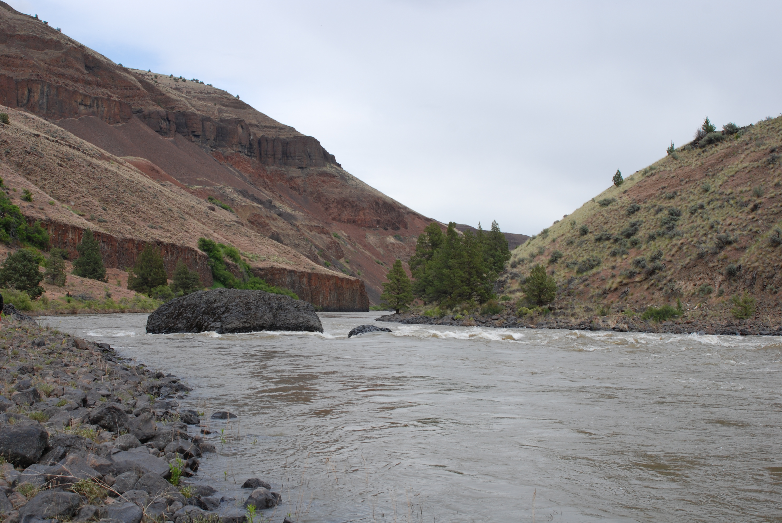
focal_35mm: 42
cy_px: 262
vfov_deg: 32.0
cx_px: 391
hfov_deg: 46.3
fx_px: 913
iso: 200
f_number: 8
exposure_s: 1/250
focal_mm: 28
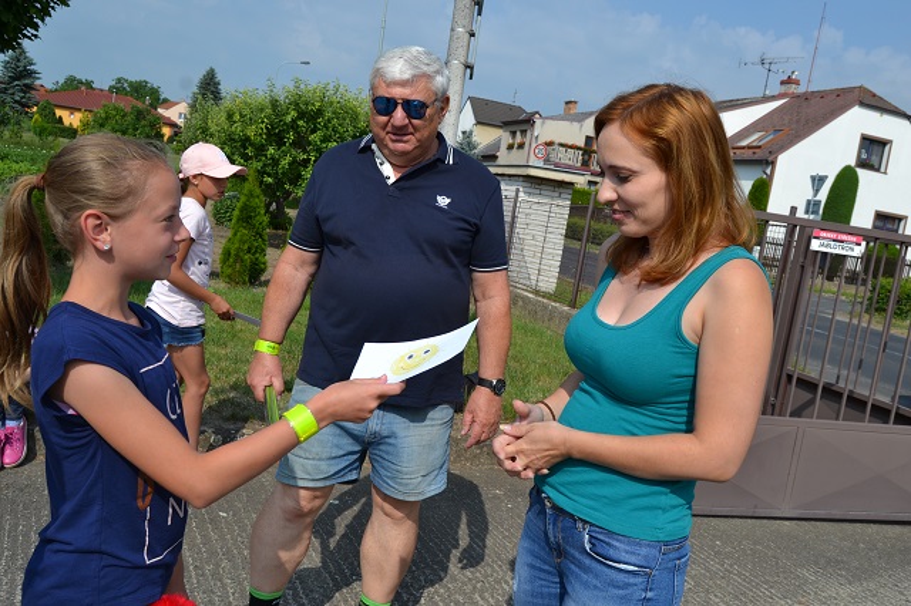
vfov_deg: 43.6
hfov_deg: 62.0
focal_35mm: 30
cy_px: 303
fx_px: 759
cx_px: 456
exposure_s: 1/320
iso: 100
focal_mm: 20
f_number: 9
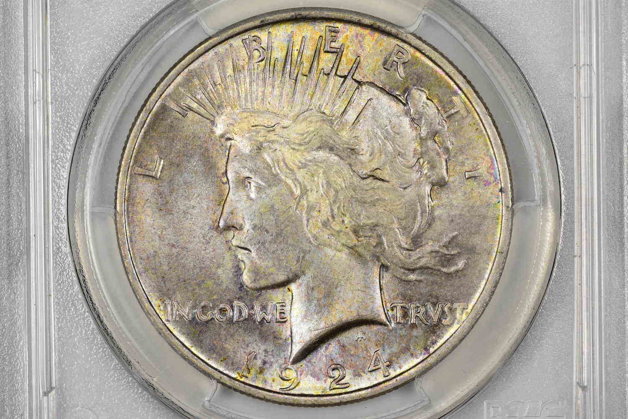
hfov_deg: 9.1
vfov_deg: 6.1
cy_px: 210
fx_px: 3925
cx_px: 314
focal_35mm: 225
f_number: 11
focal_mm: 150
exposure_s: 1/400
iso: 800
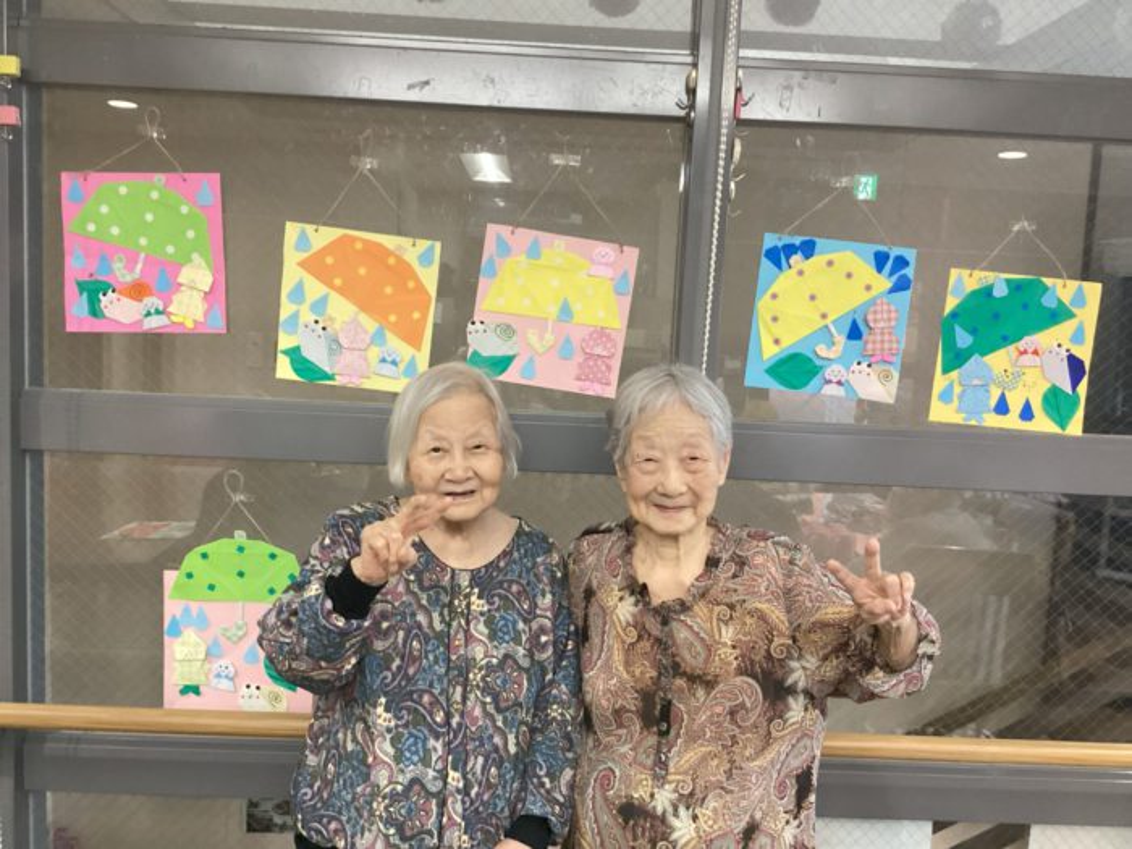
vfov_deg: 45.4
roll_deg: -2.7
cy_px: 424
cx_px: 566
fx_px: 1014
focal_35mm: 31
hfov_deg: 58.4
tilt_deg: -6.7
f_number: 2.4
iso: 400
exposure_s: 1/40
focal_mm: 3.3
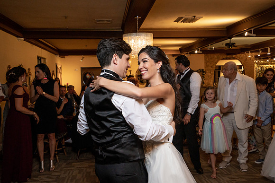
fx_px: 274
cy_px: 92
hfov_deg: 53.3
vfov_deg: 37.0
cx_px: 139
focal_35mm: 36
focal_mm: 35
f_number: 5.6
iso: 2000
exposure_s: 1/200
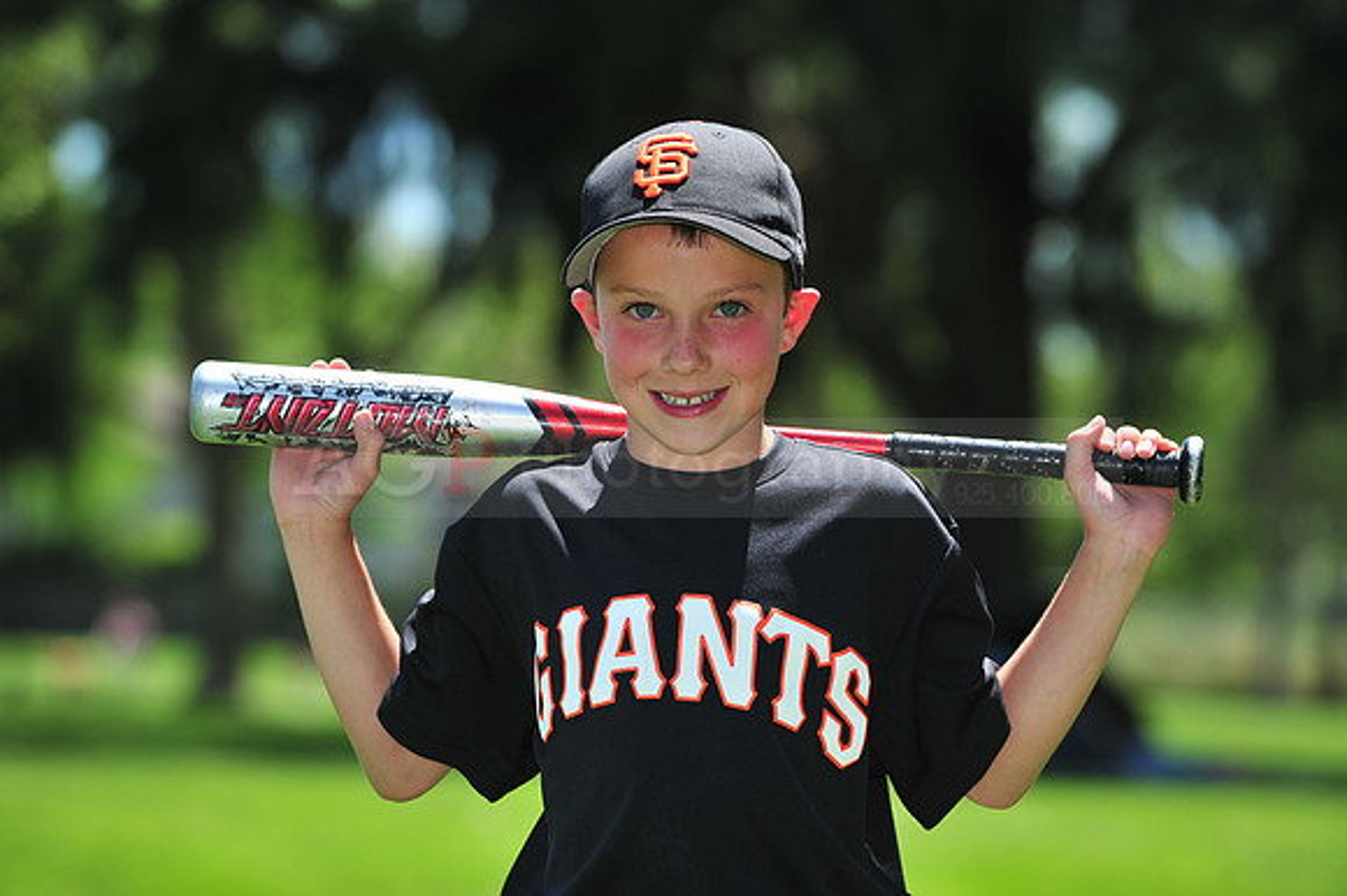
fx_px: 7479
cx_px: 674
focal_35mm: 200
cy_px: 448
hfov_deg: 10.3
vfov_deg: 6.9
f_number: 5.6
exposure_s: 1/640
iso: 200
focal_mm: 200
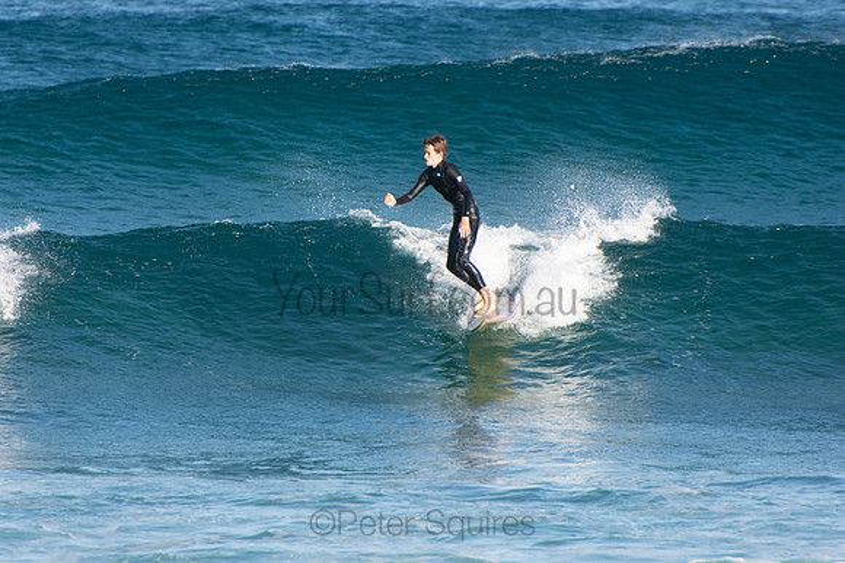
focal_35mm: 600
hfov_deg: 3.4
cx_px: 422
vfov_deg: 2.3
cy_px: 282
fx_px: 14086
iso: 560
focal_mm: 400
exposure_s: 1/1600
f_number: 5.6
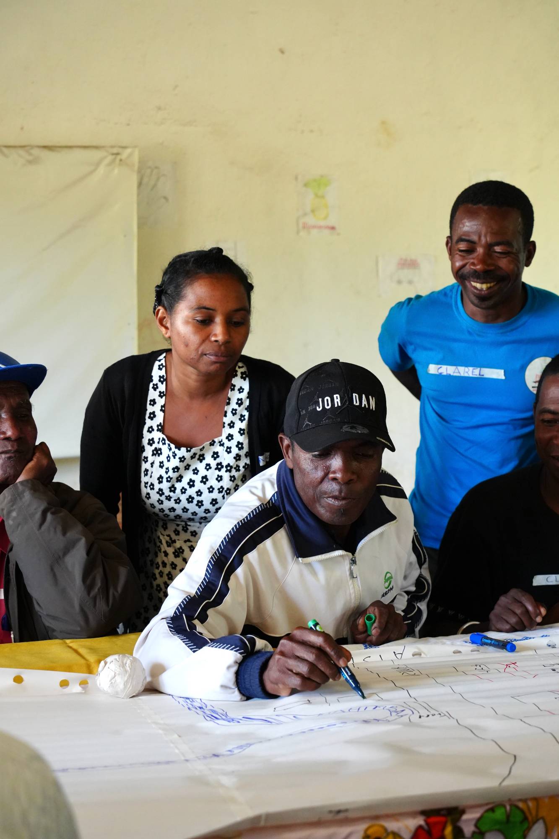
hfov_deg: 21.2
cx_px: 280
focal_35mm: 64
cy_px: 420
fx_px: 1491
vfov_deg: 31.4
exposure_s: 1/250
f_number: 5.6
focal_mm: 64
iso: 4000
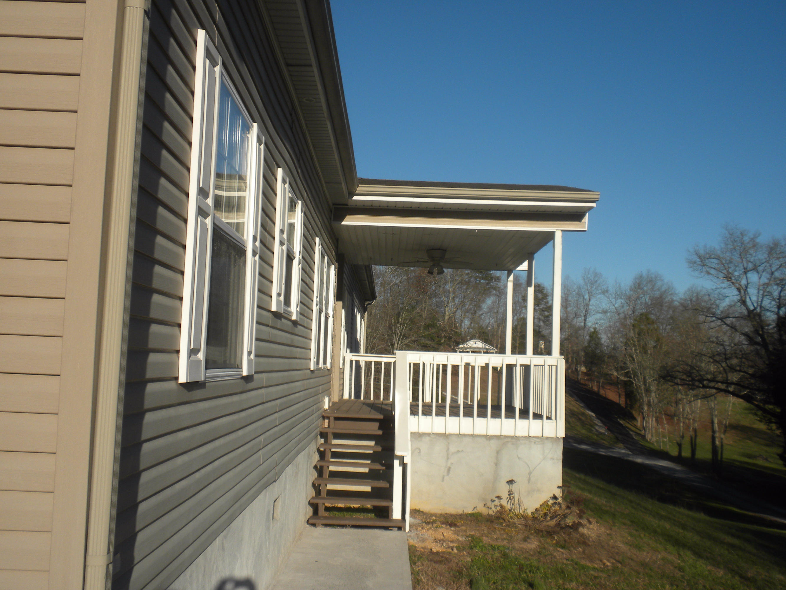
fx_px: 840
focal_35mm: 37
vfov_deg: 38.7
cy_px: 295
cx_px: 393
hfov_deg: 50.1
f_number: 10
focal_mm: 6.6
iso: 64
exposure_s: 1/172
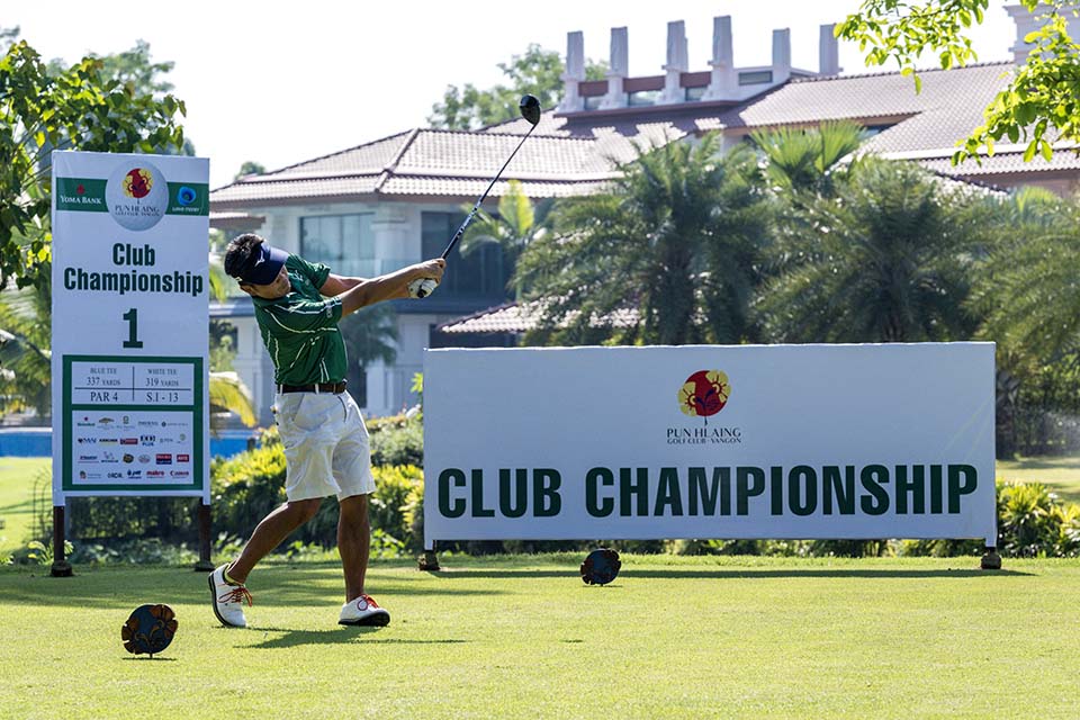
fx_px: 3300
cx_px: 540
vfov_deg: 12.5
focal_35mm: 110
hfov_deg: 18.6
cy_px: 360
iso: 1000
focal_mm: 110
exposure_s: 1/2000
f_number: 6.3
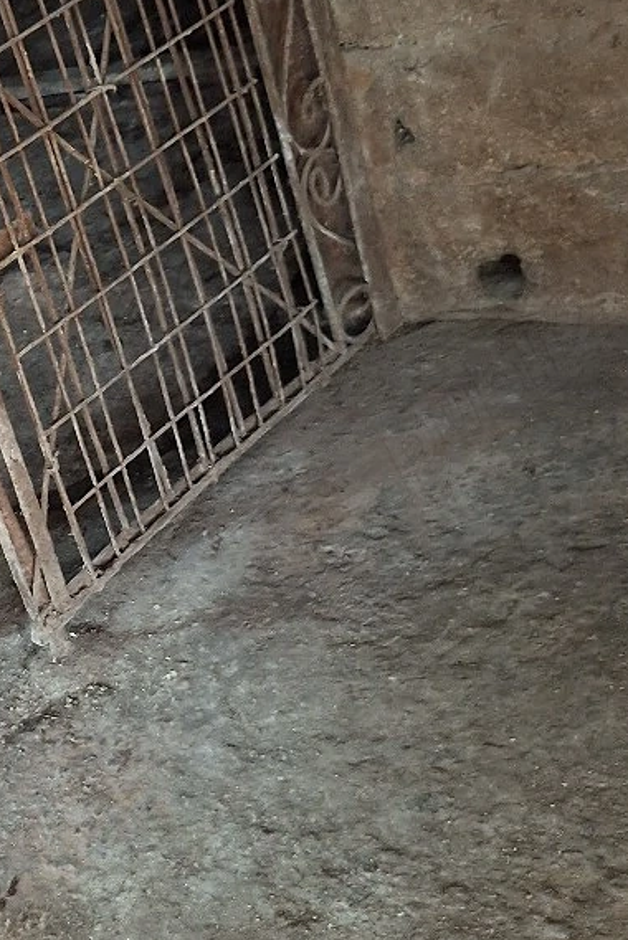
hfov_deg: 21.8
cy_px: 407
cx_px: -187
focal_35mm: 56
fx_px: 1463
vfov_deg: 35.6
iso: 400
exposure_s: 1/33
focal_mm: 5.54
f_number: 1.8
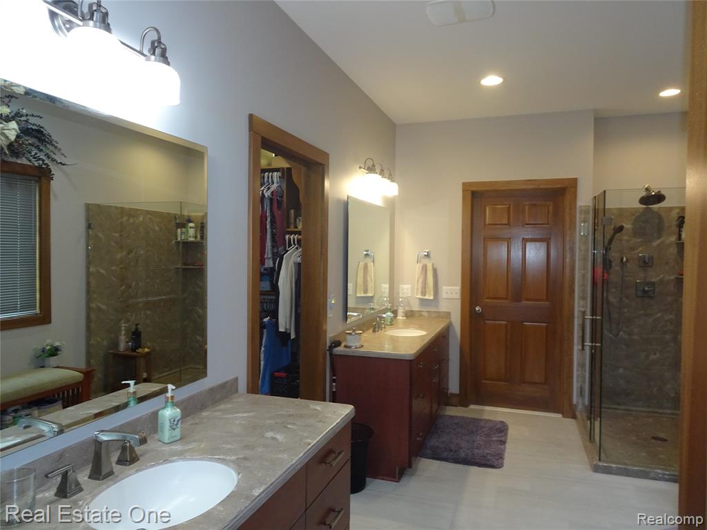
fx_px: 490
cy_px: 265
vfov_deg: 56.8
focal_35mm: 24
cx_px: 354
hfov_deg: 71.6
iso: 200
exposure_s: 1/30
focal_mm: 4.1
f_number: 3.5
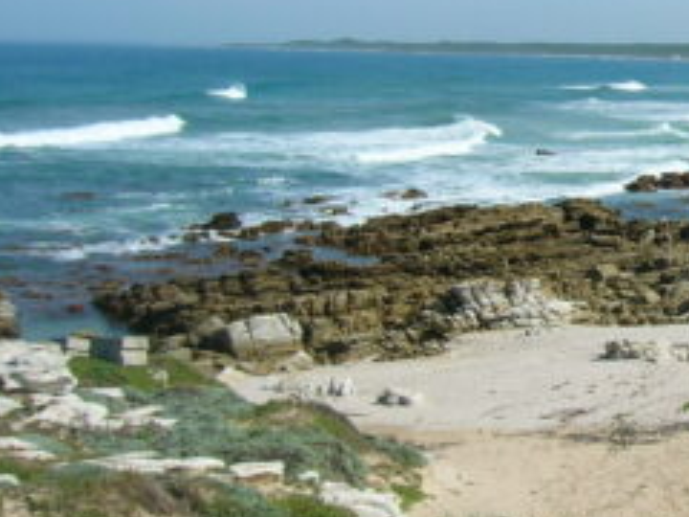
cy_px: 185
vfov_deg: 18.9
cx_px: 781
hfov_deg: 23.3
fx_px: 1553
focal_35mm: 78
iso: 50
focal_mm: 5.7
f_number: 4.9
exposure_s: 1/527
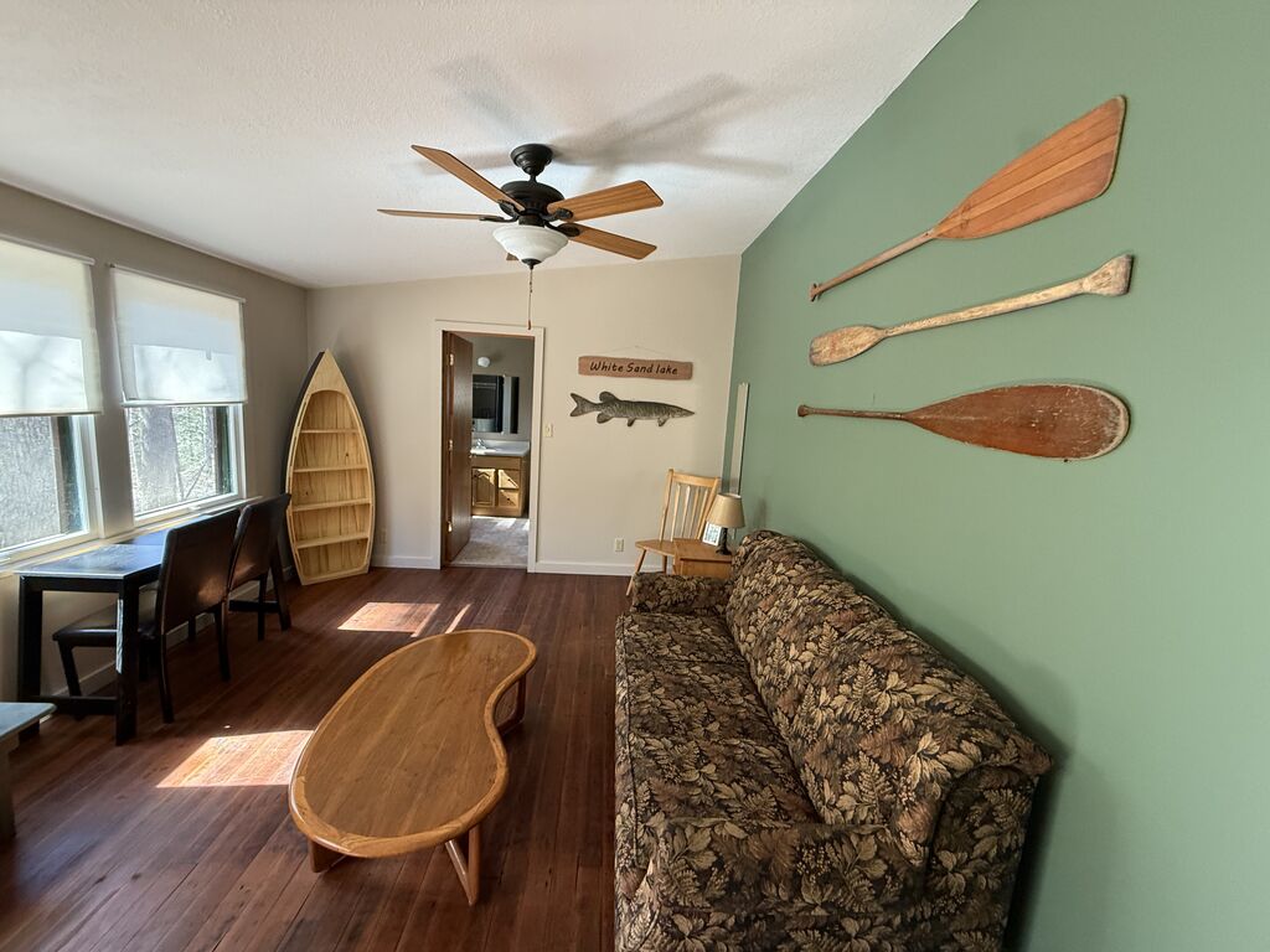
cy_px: 476
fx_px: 514
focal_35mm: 14
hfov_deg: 102.1
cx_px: 635
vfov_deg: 85.7
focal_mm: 2.22
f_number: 2.2
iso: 400
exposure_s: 1/60
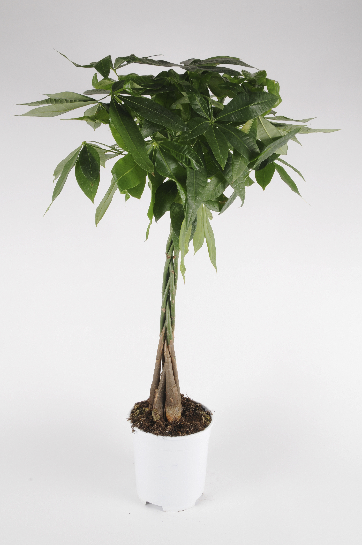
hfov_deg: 39.9
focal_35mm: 33
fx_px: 499
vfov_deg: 57.3
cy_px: 272
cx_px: 181
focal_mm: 22
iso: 250
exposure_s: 1/125
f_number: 16
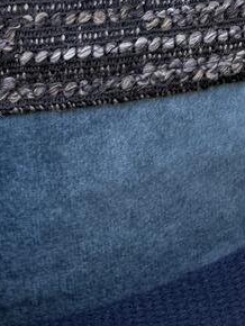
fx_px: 1168
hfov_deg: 10.8
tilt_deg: -10.5
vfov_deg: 13.5
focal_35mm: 124
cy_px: -333
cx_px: 502
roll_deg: +2.5
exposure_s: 1/212
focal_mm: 6.76
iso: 64
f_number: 1.78
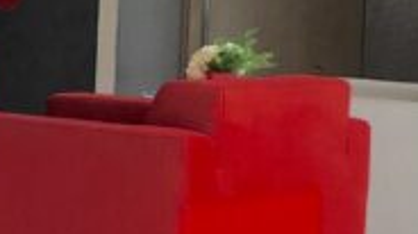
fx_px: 1948
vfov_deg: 6.9
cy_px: 27
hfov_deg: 11.3
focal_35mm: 176
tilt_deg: -1.1
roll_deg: -2.4
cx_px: -352
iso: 25
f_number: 2.2
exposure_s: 1/117
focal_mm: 4.15
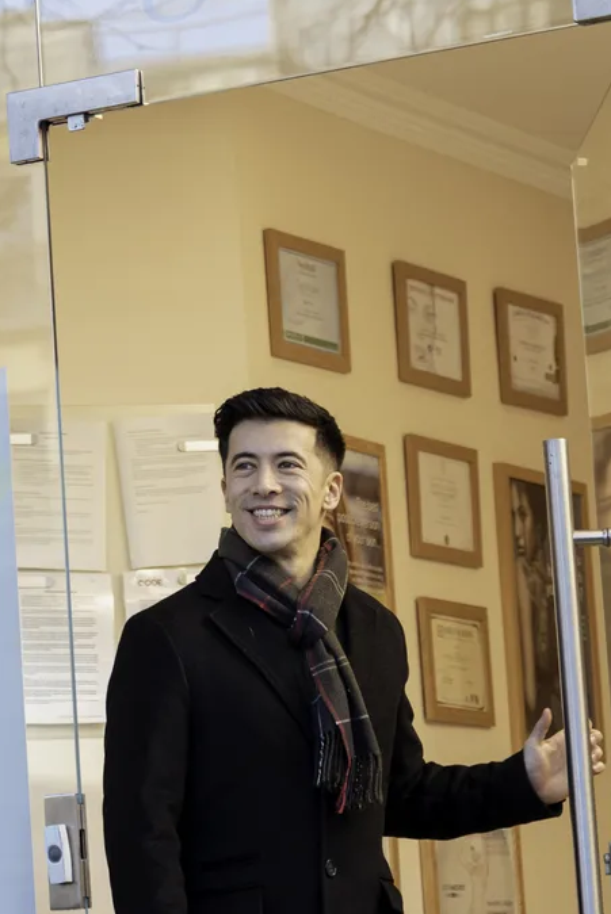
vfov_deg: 12.4
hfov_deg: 8.2
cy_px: 290
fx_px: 4194
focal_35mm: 165
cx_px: -152
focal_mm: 58
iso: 320
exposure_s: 1/200
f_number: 3.2
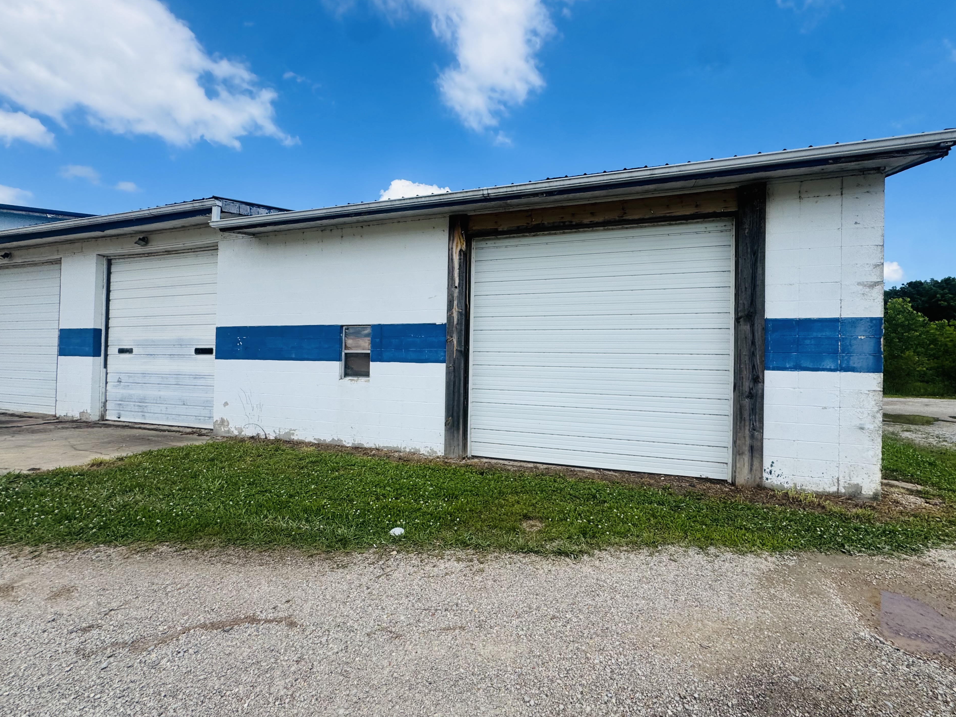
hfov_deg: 98.1
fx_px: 414
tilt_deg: +3.2
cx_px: 506
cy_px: 359
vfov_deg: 81.7
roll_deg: +0.0
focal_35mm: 15
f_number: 2.2
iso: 50
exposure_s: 1/1536
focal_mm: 2.22
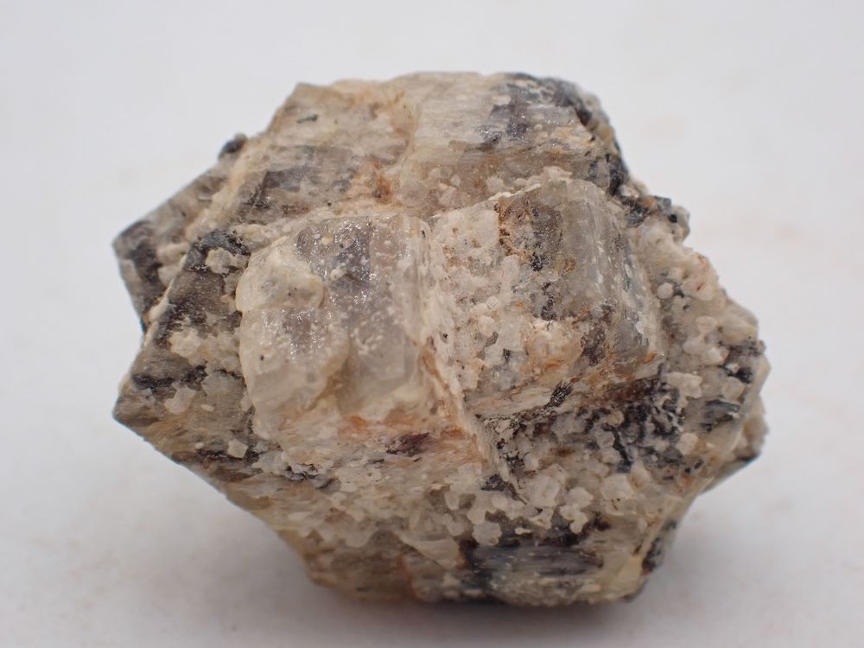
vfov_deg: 14.8
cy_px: 324
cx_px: 432
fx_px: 2496
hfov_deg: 19.6
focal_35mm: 100
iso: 200
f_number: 6.3
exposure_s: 1/400
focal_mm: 18
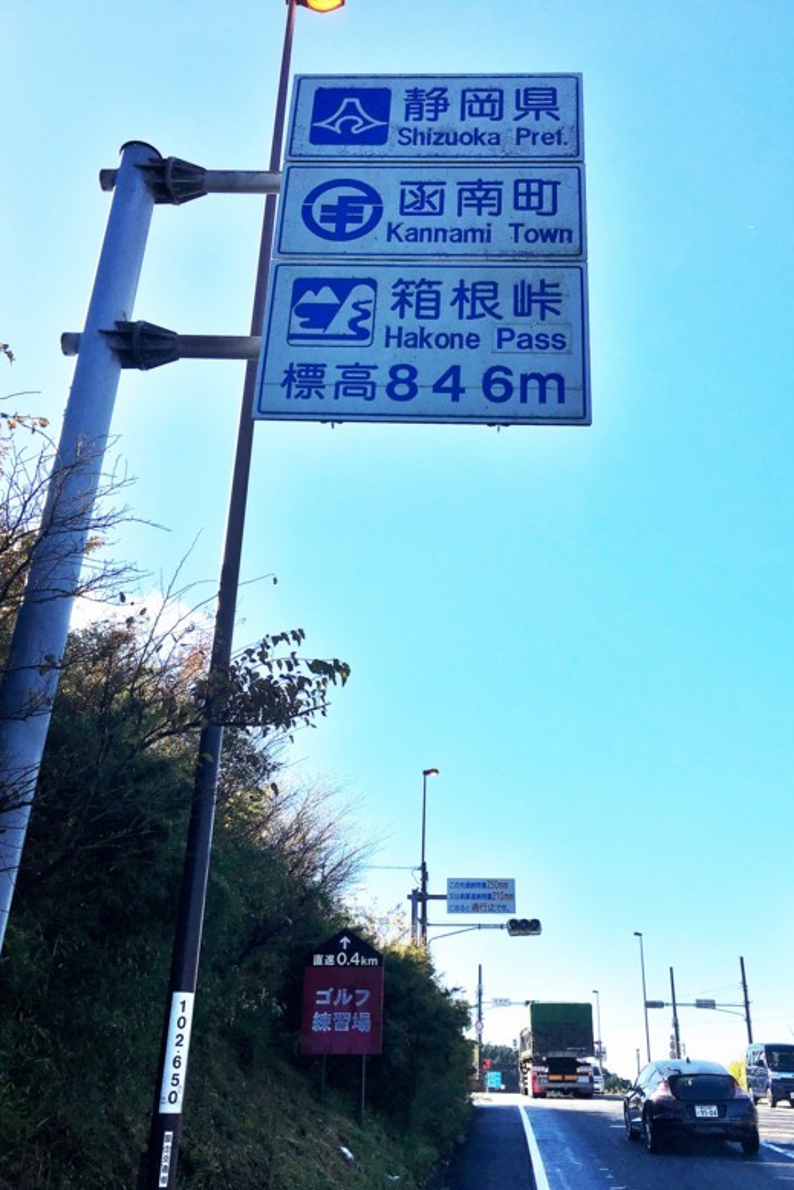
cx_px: 424
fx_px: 1025
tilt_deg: +24.1
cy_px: 607
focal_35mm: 31
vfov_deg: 60.3
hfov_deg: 42.3
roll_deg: -1.6
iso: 25
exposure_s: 1/1221
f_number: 2.2
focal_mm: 4.15
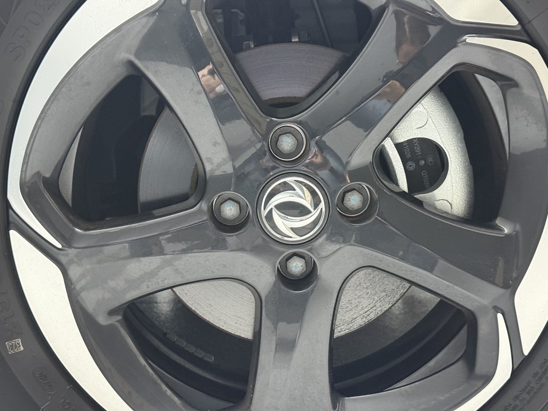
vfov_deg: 30.3
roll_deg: +1.2
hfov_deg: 39.7
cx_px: 274
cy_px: 206
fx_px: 760
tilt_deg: -7.7
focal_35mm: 48
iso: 400
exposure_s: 1/33
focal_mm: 6.76
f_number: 1.78
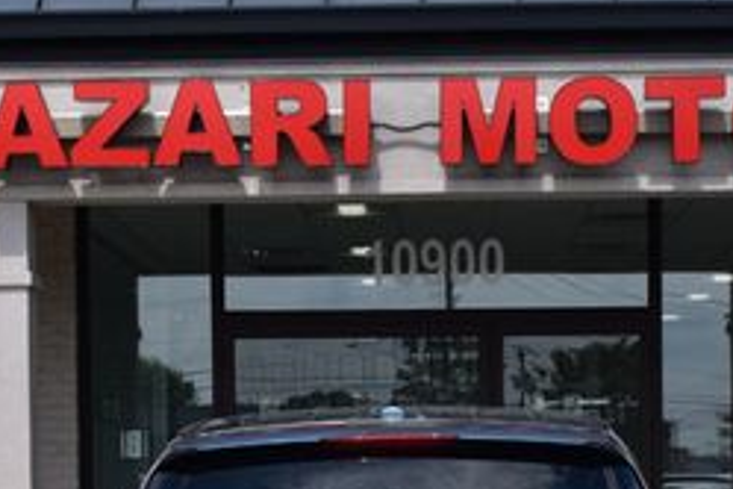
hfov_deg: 18.9
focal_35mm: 108
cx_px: 409
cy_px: 619
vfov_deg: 12.3
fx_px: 2199
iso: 280
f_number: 11
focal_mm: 28
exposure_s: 1/500
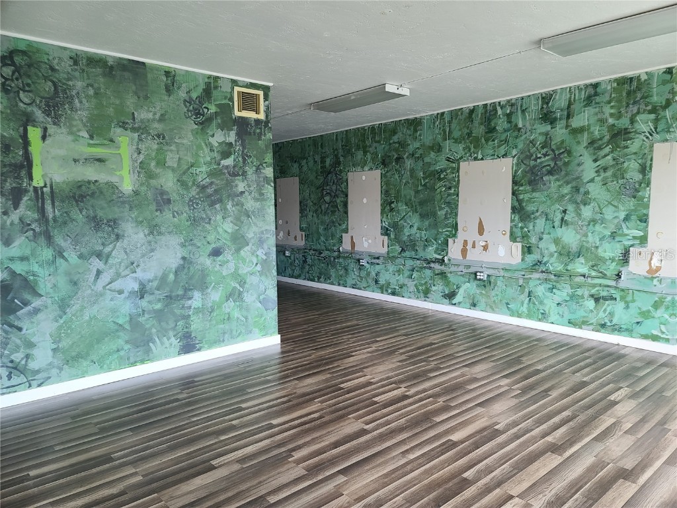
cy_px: 254
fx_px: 489
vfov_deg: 54.9
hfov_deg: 69.4
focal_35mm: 25
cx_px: 338
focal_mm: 7
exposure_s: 1/59
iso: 100
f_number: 1.8
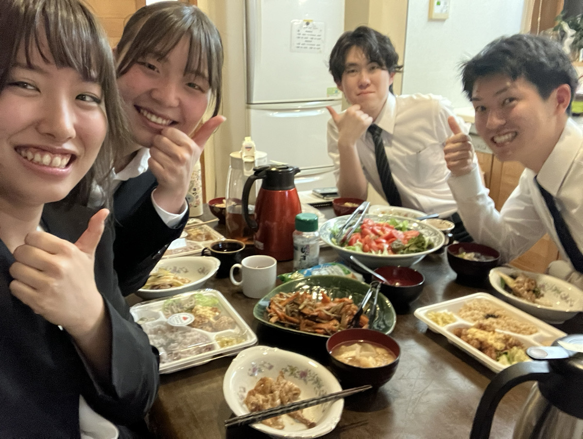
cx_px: 292
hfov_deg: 56.8
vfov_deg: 44.2
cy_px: 220
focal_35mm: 32
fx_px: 539
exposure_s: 1/15
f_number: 2.2
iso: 640
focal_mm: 2.87
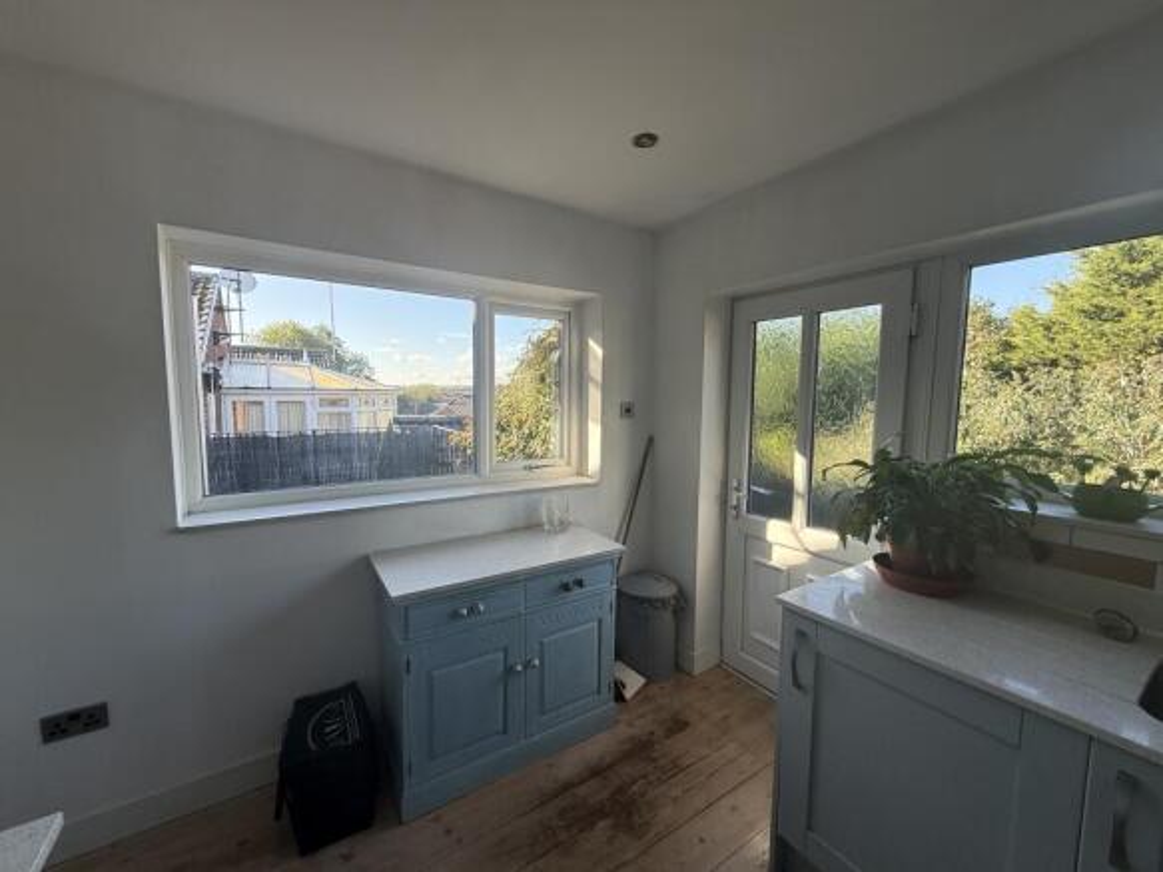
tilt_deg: -4.8
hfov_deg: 102.1
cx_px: 582
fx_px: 470
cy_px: 436
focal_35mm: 14
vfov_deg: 85.7
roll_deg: -0.4
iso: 64
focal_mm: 2.22
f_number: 2.2
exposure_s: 1/293
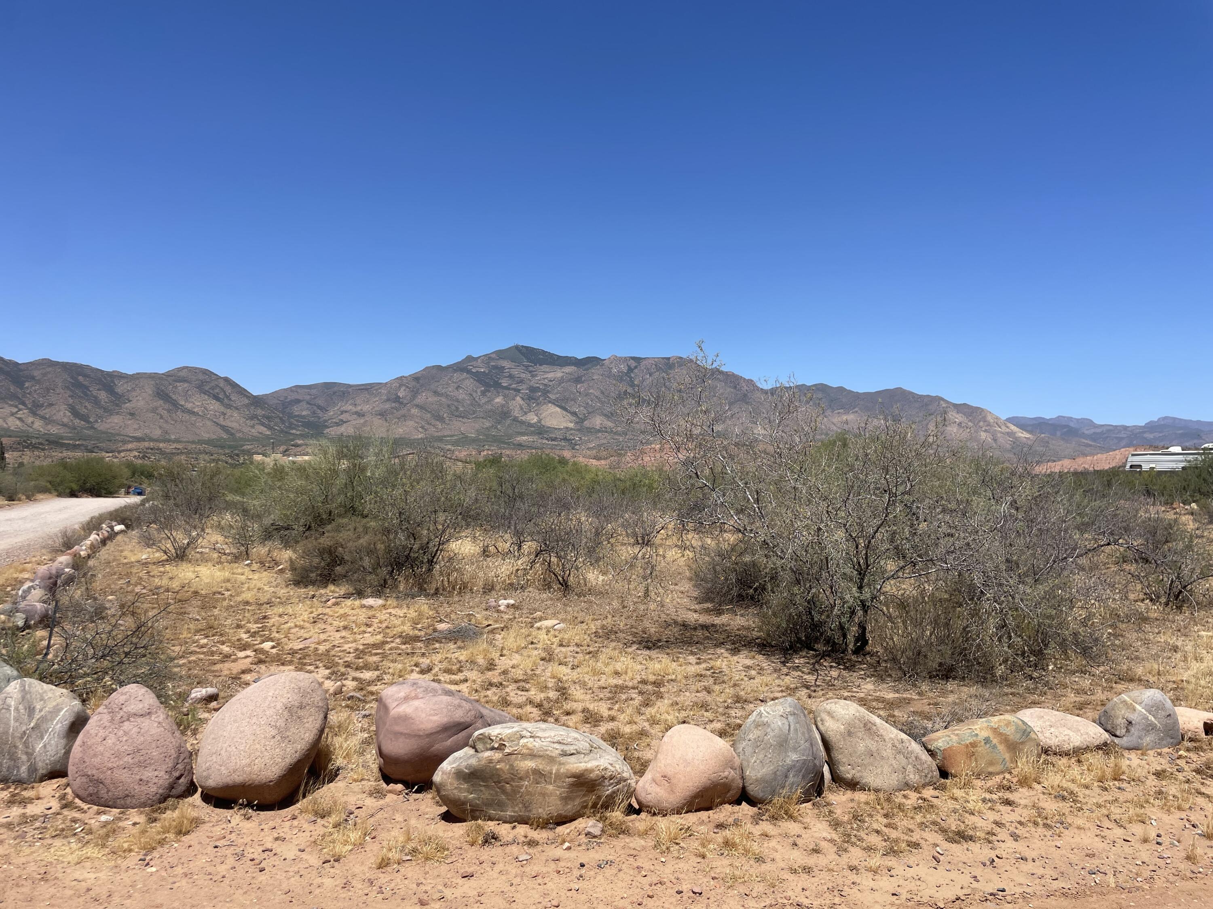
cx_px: 606
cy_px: 454
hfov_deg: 67.3
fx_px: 911
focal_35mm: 26
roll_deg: -0.4
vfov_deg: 53.1
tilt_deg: +2.4
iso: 32
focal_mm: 4.2
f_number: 1.6
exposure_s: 1/4831
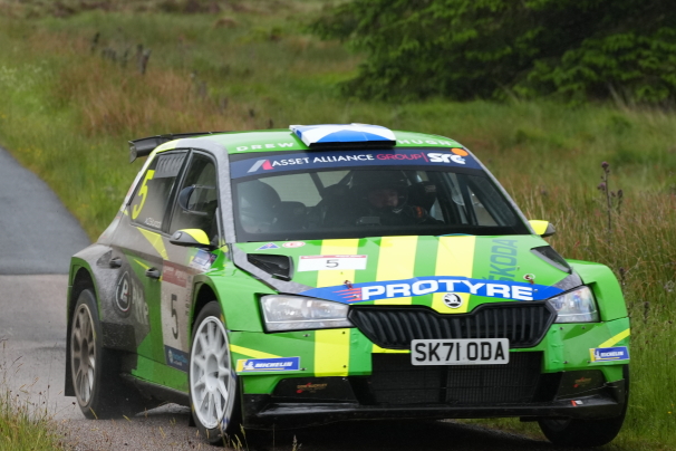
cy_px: 277
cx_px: 283
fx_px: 6084
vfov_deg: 4.2
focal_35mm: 324
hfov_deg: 6.4
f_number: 9
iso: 1250
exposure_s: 1/500
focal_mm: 218
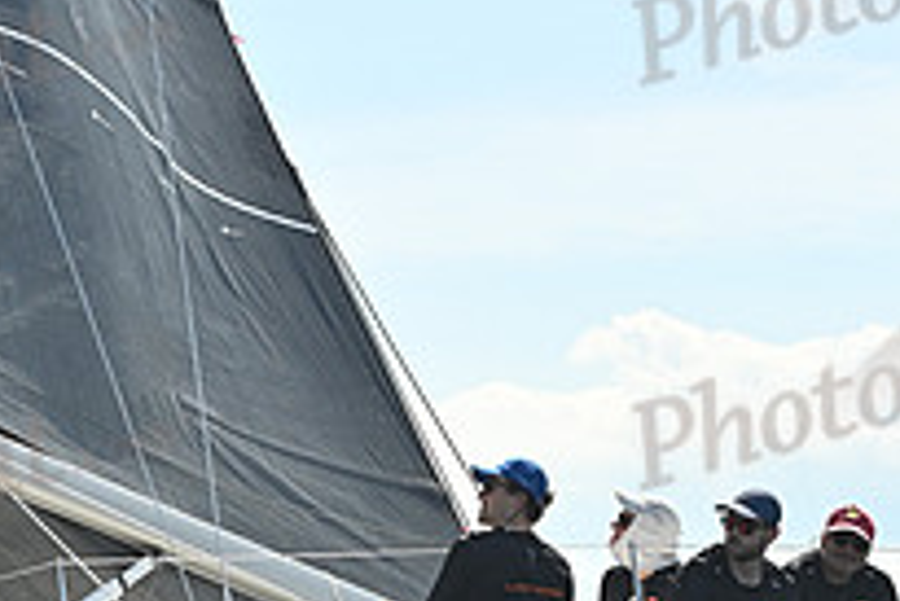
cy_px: 665
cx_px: 408
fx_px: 5304
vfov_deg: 6.5
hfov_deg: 9.7
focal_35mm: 212
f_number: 6.3
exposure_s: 1/1600
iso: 250
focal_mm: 75
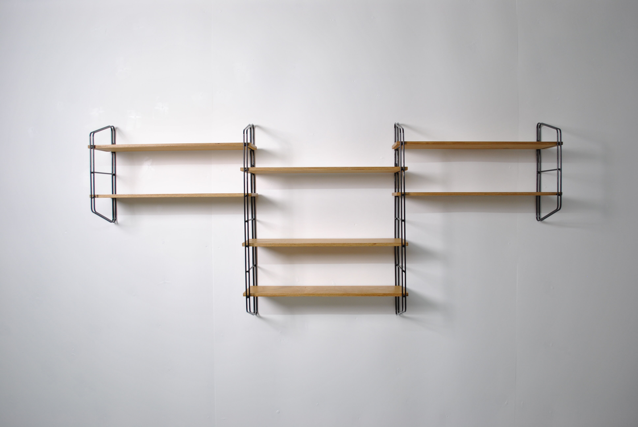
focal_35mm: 30
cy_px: 214
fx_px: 532
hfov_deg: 61.9
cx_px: 319
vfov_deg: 43.7
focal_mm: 20
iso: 200
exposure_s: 1/40
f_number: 3.8
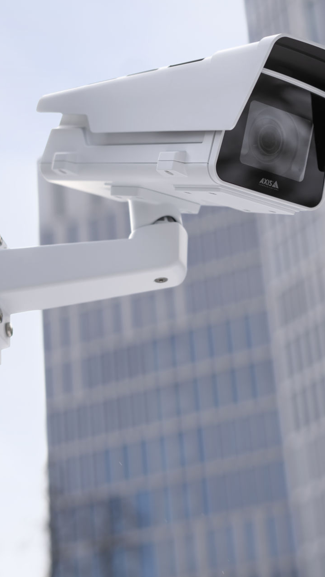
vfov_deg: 26.9
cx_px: 315
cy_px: 290
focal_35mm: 79
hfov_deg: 15.1
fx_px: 1210
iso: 64
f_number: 2.8
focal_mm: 50
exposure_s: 1/320
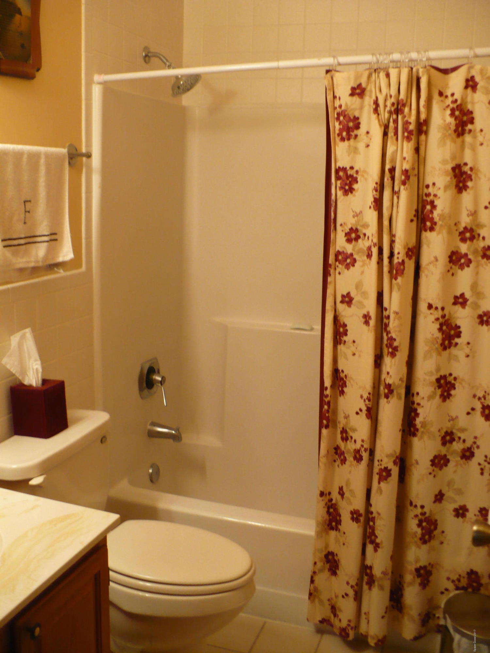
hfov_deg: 38.7
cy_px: 326
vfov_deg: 50.1
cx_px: 245
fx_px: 698
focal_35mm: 37
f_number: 2.8
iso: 200
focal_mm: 6.1
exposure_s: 1/20
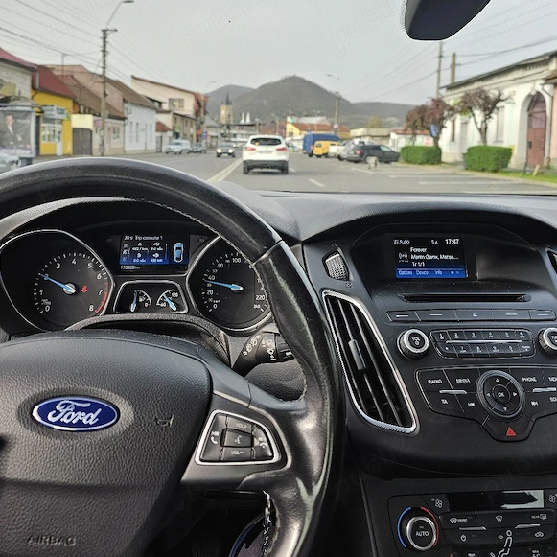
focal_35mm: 28
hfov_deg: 57.3
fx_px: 510
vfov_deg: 55.8
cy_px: 174
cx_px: 283
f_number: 1.7
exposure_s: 1/192
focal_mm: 6.3
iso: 25
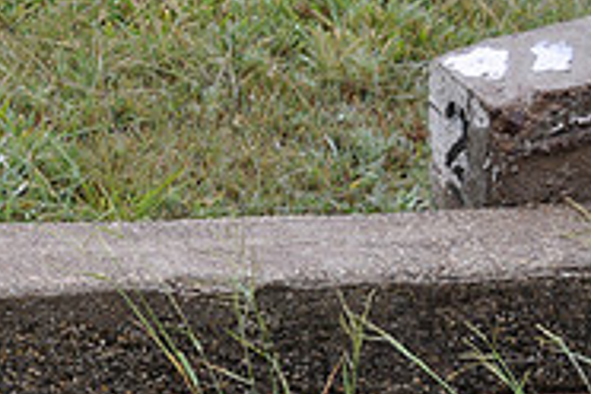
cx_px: -315
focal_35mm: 187
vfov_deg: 7.3
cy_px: 443
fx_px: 3070
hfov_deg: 10.6
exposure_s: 1/80
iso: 200
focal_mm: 40
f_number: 9
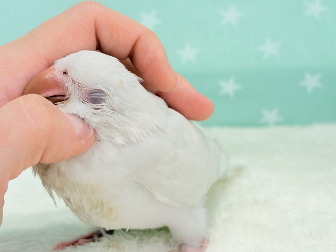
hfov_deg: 36.8
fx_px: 505
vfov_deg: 28.0
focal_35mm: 52
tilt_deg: -12.3
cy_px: 126
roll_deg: +3.5
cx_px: 168
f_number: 1.6
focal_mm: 5.96
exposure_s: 1/50
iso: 32
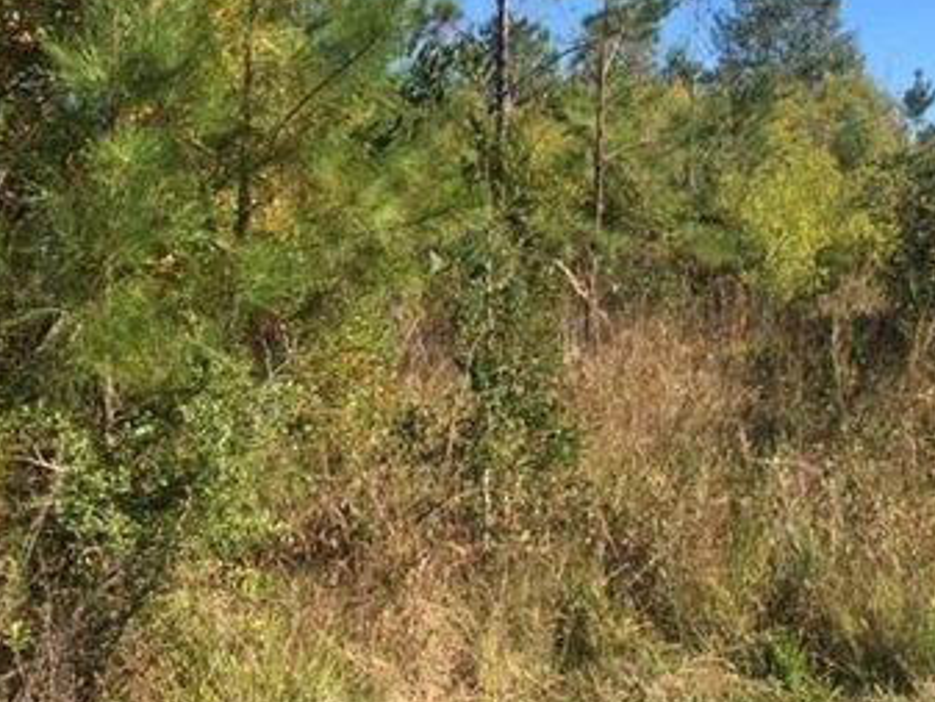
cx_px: 680
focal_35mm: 43
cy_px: 262
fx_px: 1162
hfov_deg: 42.7
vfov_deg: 33.4
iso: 32
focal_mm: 4.15
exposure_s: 1/1199
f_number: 2.2
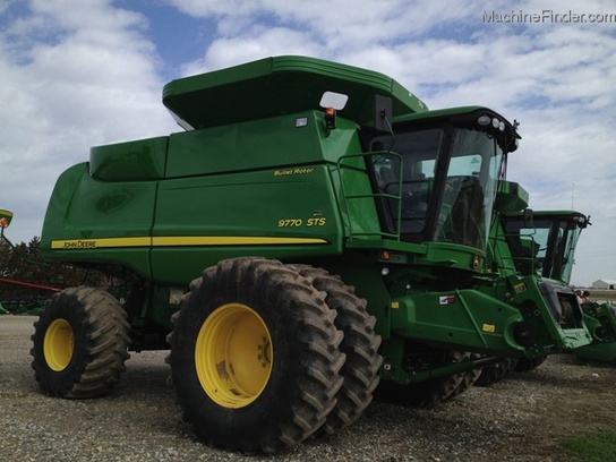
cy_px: 231
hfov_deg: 52.6
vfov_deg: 40.7
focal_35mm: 35
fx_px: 623
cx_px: 308
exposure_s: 1/3067
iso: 50
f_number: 2.4
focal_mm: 4.28
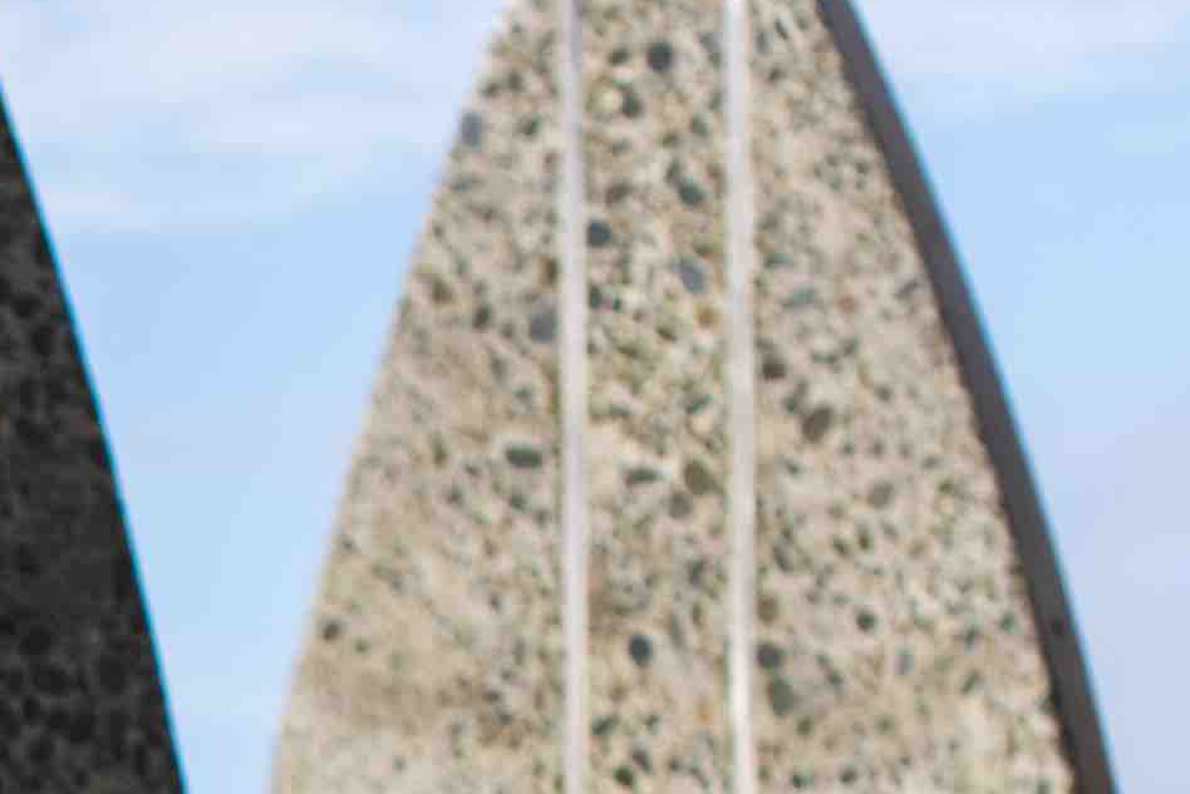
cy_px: 2652
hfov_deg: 5.1
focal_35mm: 388
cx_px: -2099
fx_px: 12831
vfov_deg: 3.4
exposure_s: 1/800
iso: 125
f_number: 5.6
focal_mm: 50
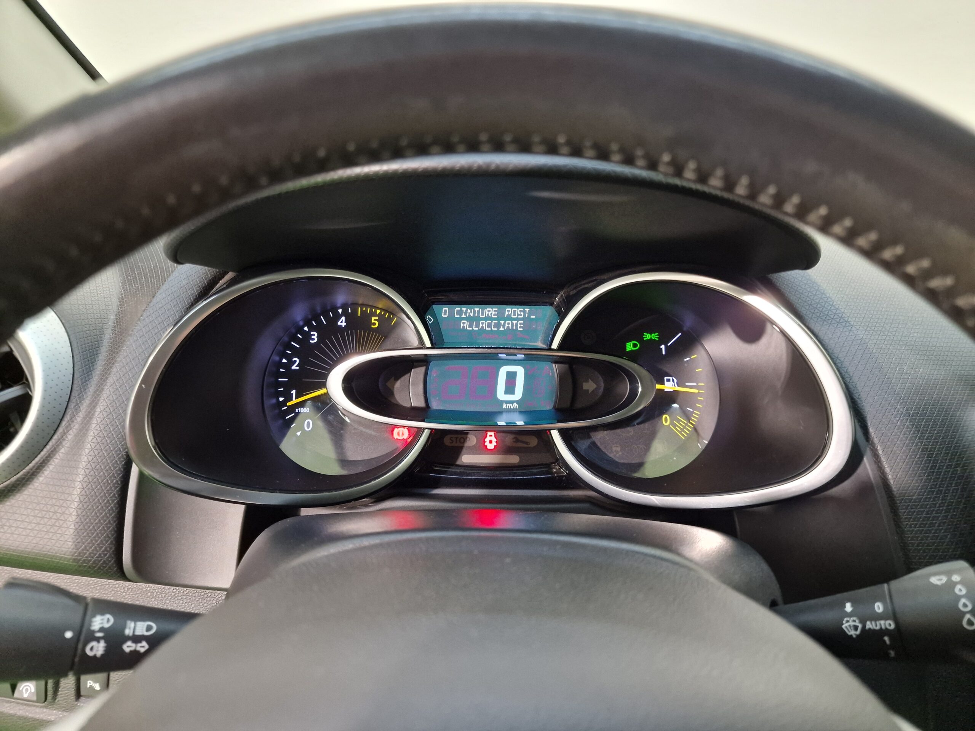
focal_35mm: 23
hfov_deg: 73.9
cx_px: 488
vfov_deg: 58.9
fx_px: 648
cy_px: 366
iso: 500
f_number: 1.8
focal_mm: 6.4
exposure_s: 1/33
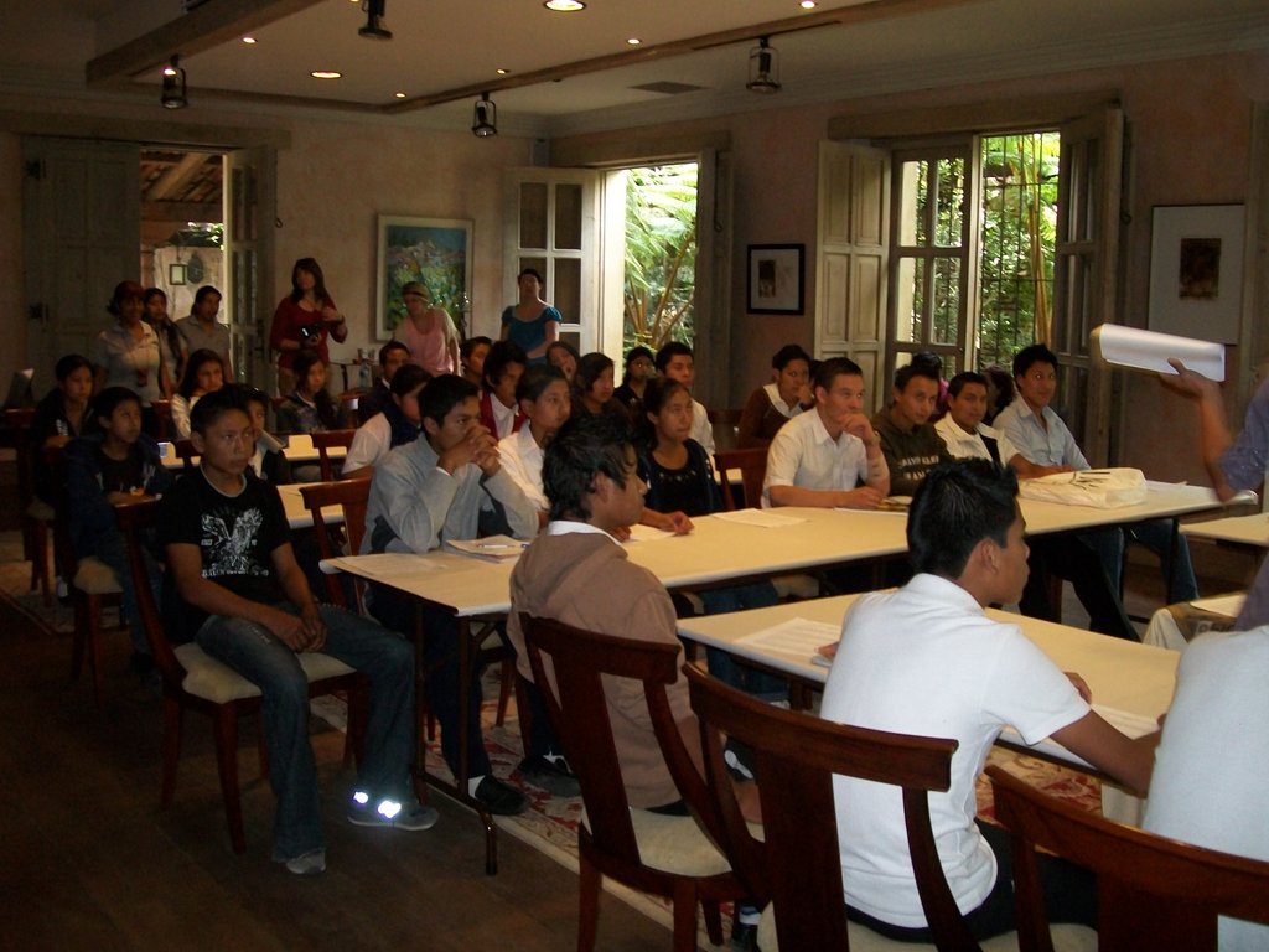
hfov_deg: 51.4
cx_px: 634
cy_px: 476
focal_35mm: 36
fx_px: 1320
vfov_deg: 39.7
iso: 160
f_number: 2.7
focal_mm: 6
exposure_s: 1/30
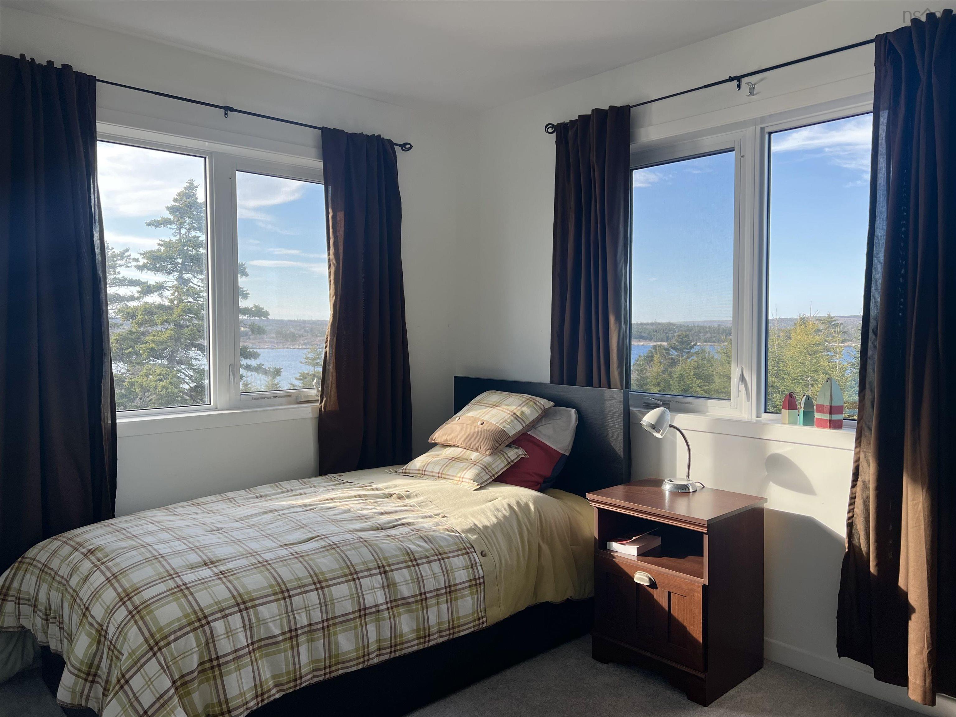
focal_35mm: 26
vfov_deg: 53.1
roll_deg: +0.3
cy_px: 358
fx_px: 718
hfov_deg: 67.3
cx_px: 478
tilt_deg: -2.9
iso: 50
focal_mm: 5.7
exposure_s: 1/427
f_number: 1.5
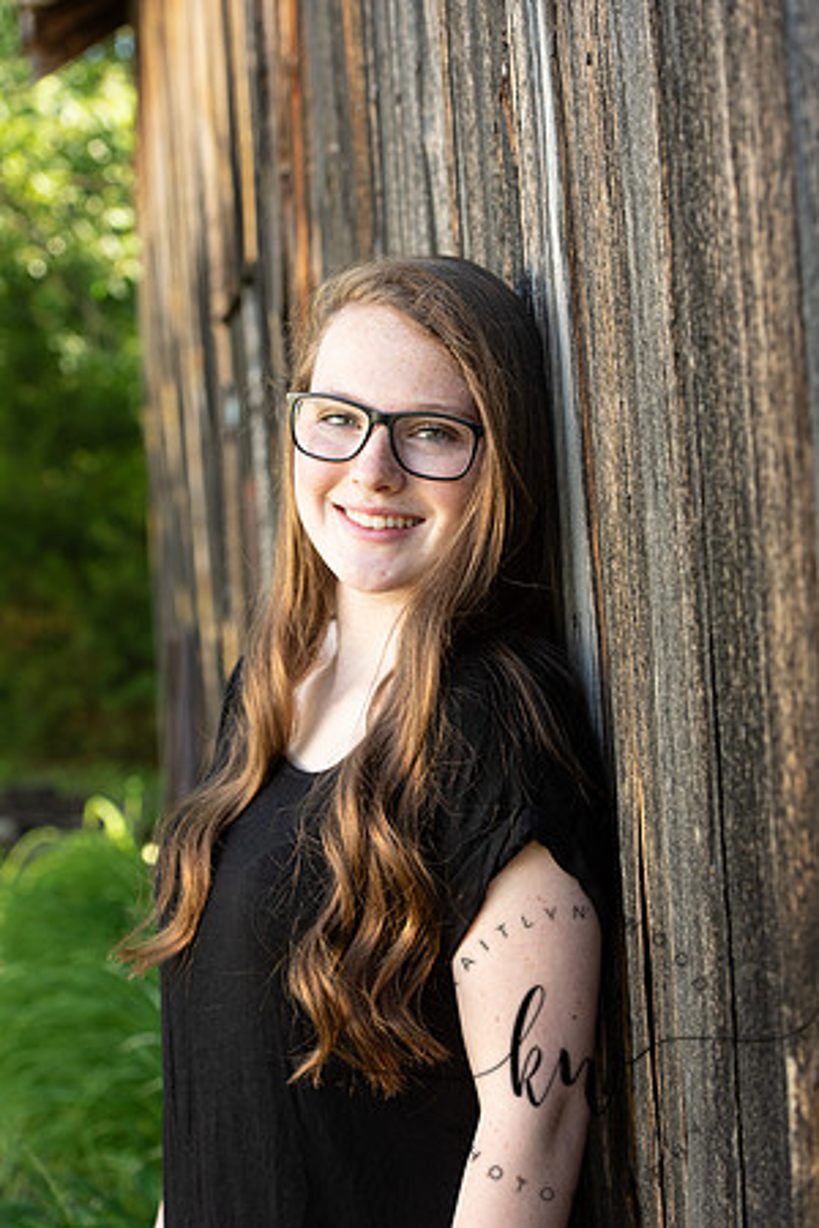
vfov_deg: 27.0
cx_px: 410
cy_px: 614
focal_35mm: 75
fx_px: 2559
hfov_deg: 18.2
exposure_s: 1/200
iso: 400
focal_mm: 75
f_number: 5.6
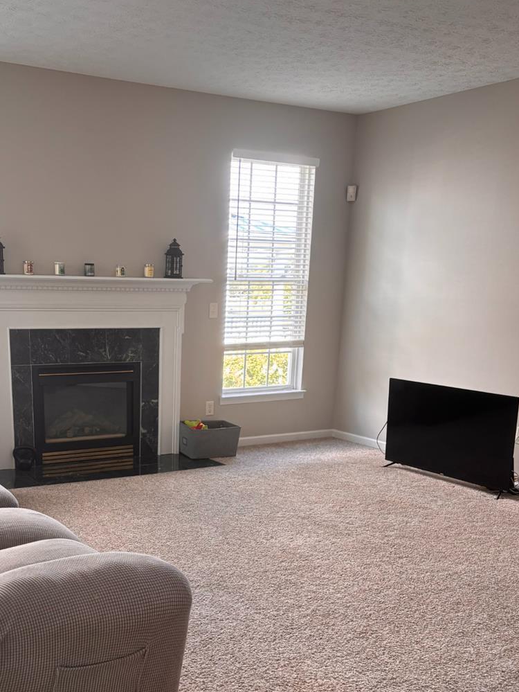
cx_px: 168
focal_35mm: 39
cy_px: 502
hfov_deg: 36.4
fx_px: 779
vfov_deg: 46.5
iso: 100
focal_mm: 5.96
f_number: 1.6
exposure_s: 1/121
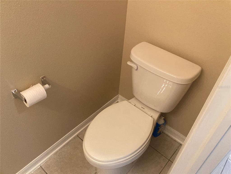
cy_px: 87
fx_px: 187
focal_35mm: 28
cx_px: 116
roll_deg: -4.5
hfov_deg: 63.4
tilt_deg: -38.9
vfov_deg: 49.7
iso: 320
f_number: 1.8
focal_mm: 3.99
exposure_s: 1/60
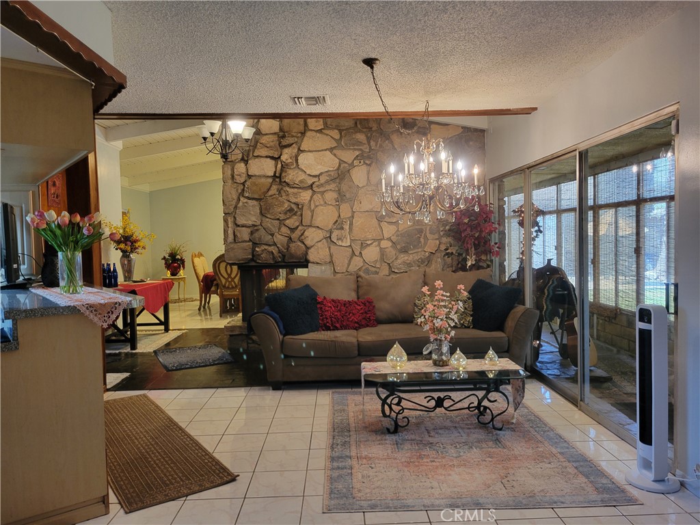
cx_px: 350
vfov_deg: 53.1
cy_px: 262
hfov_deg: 67.3
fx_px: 526
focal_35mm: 26
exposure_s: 1/40
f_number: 1.8
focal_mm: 5.4
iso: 200
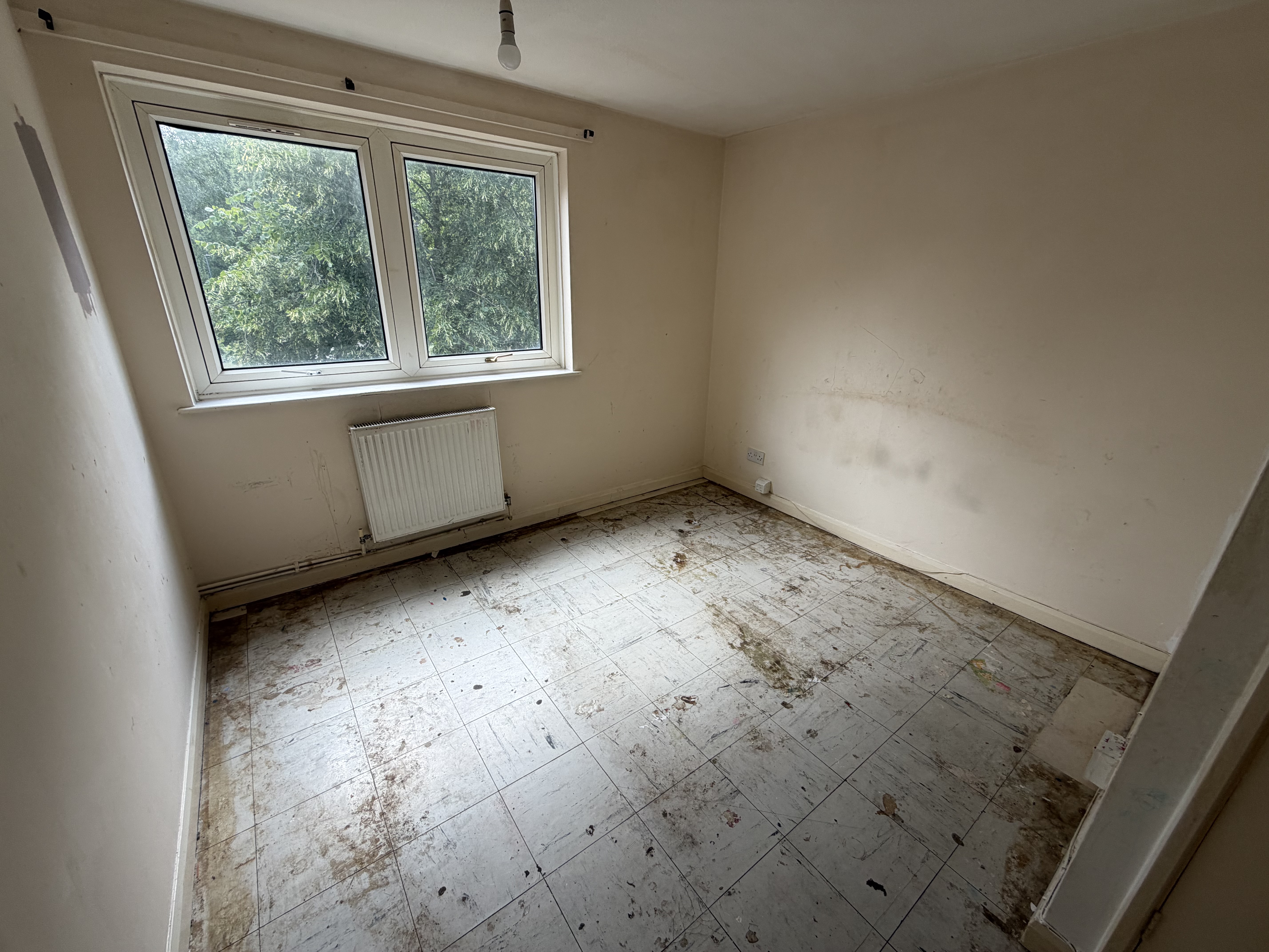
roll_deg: -0.3
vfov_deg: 85.7
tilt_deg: -20.2
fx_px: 513
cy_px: 476
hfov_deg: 102.1
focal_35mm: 14
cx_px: 634
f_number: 2.2
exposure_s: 1/121
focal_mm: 2.22
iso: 64
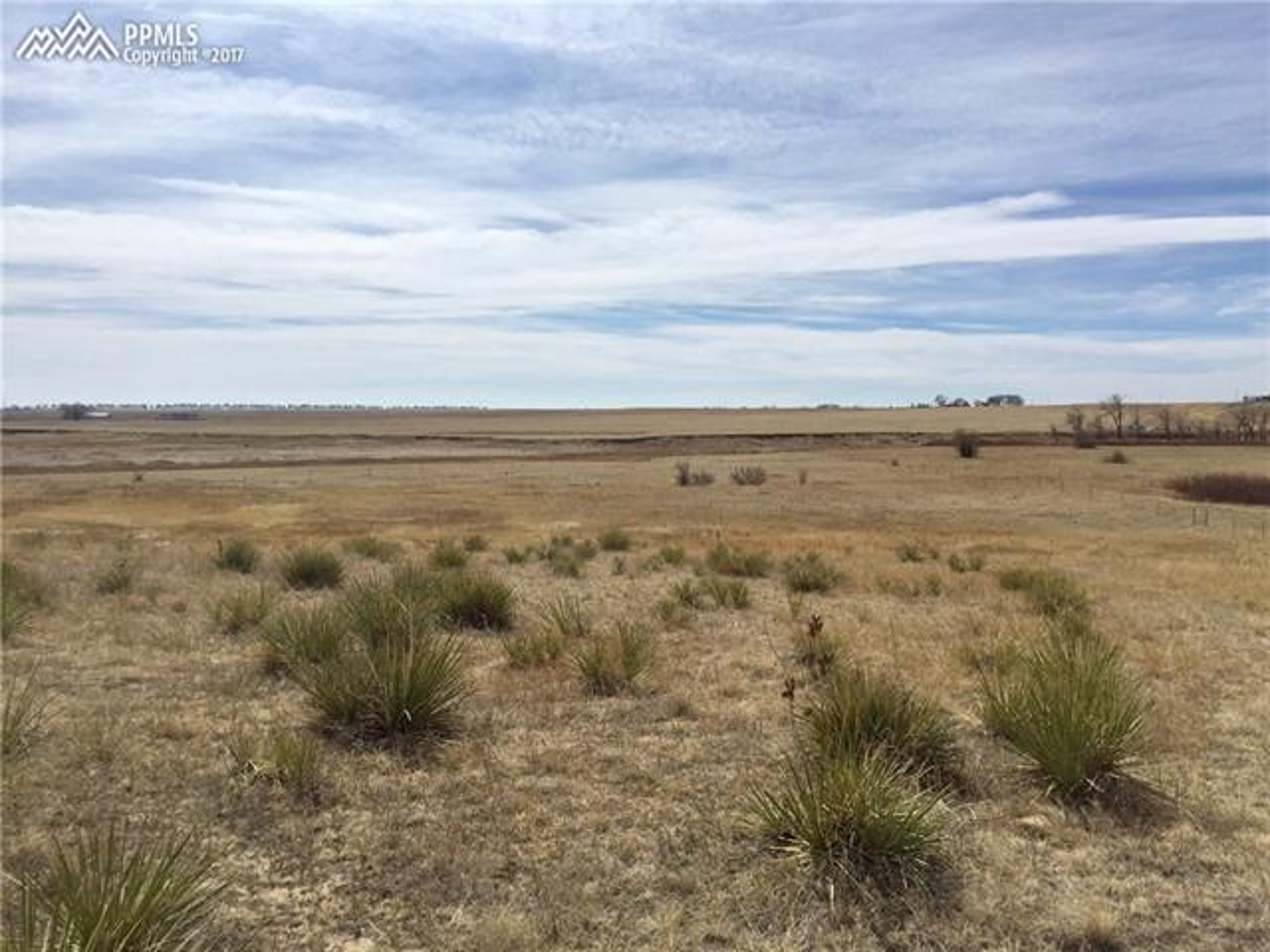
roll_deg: -1.3
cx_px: 635
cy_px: 476
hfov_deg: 61.7
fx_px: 1064
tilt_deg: -2.1
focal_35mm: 29
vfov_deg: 48.2
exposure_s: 1/4950
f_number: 2.2
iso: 32
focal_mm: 4.15
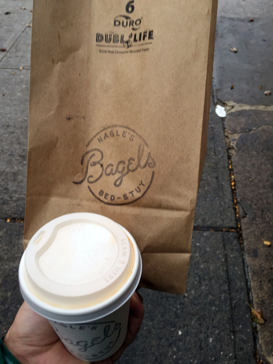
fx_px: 305
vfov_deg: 61.7
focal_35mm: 29
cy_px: 182
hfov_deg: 48.2
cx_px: 136
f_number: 2.2
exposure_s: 1/120
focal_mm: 4.15
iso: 50
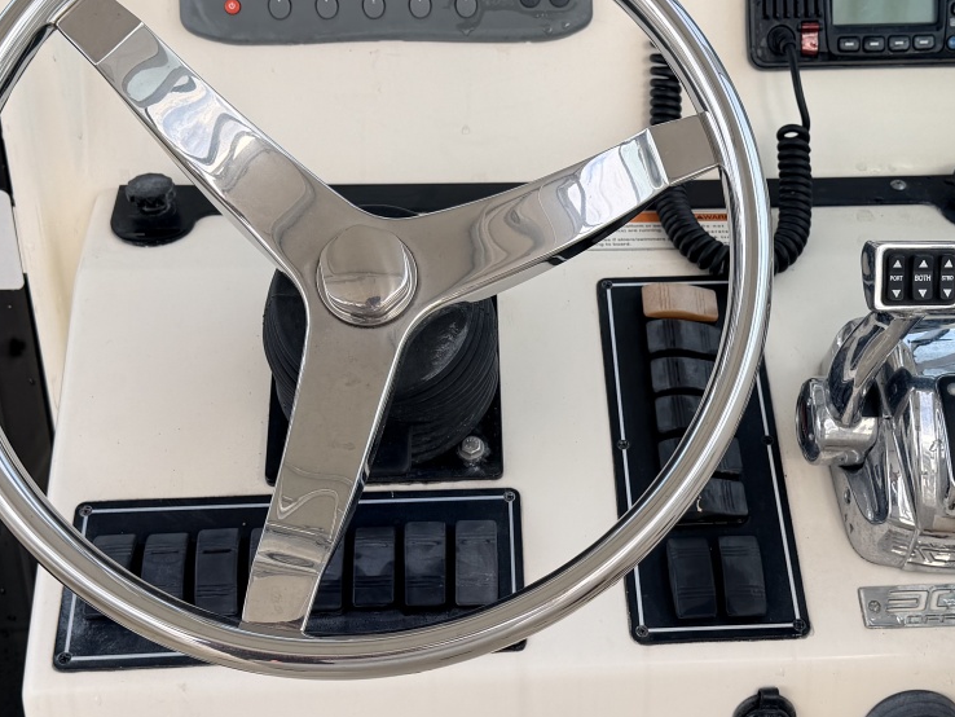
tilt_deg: -25.7
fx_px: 1435
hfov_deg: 36.7
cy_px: 362
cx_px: 573
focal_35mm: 52
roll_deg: +0.6
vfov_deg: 28.0
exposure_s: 1/617
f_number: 1.78
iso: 80
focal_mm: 6.76
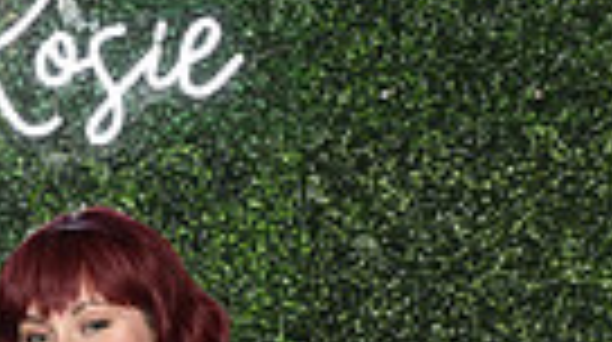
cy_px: 623
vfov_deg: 8.9
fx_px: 2106
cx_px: -76
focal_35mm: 130
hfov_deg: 16.0
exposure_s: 1/60
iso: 500
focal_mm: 29
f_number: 6.3
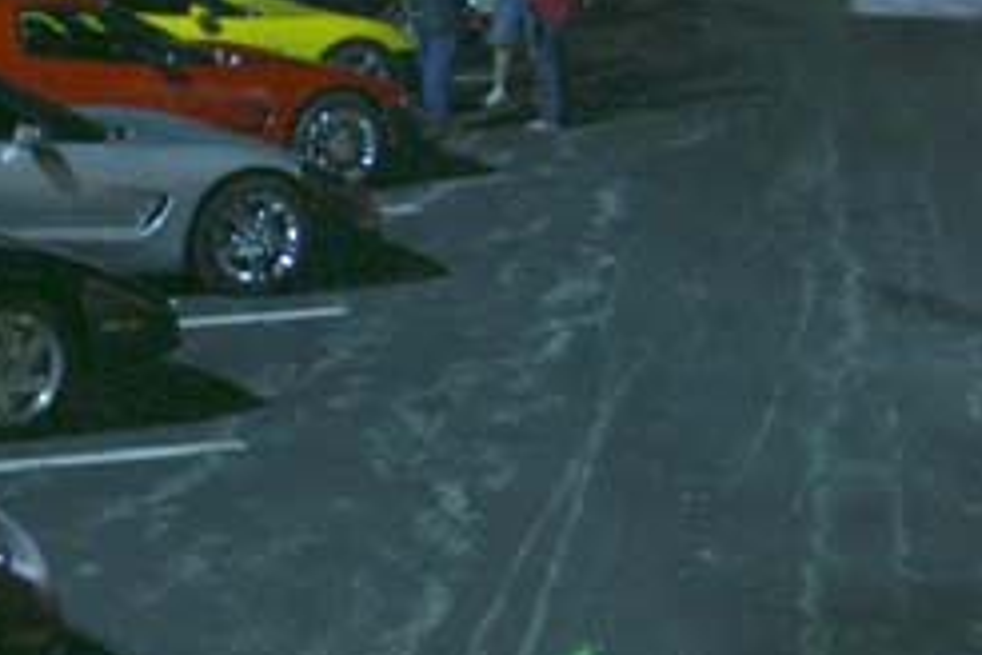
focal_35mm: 117
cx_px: 806
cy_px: 20
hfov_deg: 17.3
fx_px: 3191
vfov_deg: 11.6
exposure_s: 1/6
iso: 400
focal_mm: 24
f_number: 4
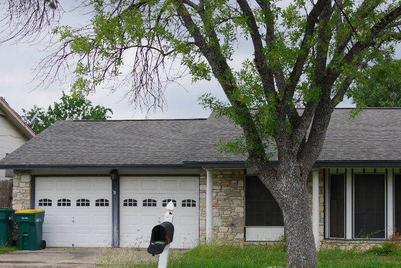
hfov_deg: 35.8
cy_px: 167
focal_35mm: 55
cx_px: 274
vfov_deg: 24.6
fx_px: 613
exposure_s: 1/125
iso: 200
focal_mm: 21
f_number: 8
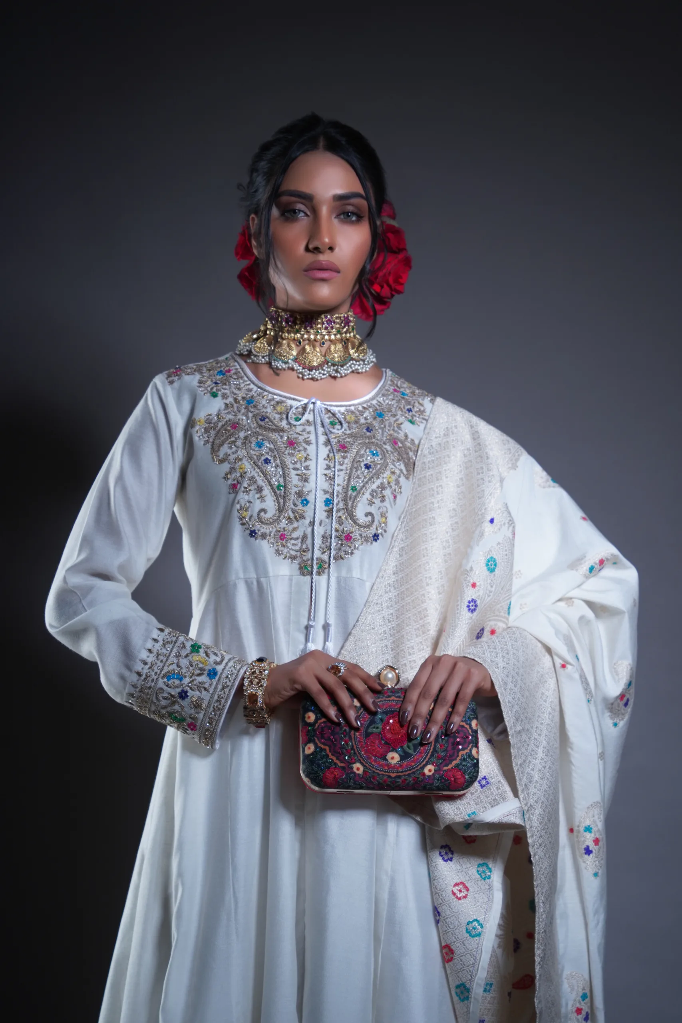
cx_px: 341
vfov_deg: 21.2
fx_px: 2727
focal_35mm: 96
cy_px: 512
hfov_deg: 14.3
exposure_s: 1/160
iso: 400
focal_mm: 96
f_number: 4.5
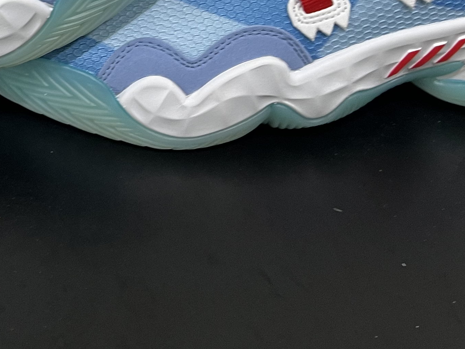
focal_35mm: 77
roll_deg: -0.2
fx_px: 1034
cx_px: 29
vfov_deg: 17.8
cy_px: -116
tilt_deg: -33.3
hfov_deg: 24.5
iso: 80
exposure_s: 1/50
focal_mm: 5.7
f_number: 1.5
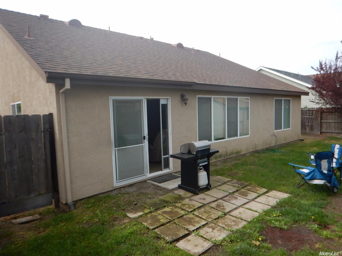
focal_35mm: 24
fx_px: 237
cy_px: 128
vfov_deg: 56.8
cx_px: 171
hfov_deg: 71.6
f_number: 2.8
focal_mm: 4.3
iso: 125
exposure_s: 1/800
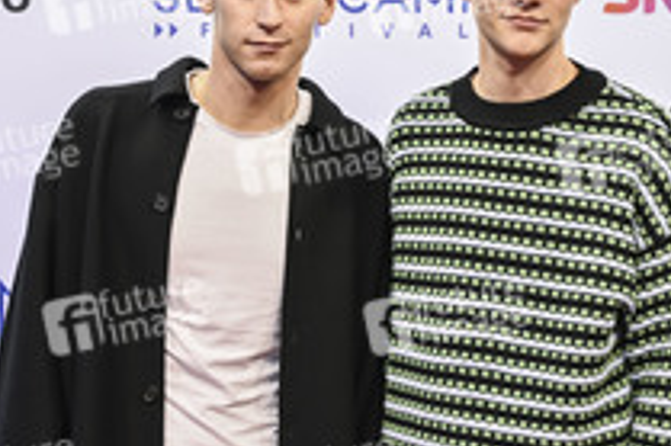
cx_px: 682
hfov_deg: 18.1
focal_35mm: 110
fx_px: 2049
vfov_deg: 12.4
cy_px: 237
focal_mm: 51
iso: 500
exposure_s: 1/125
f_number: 4
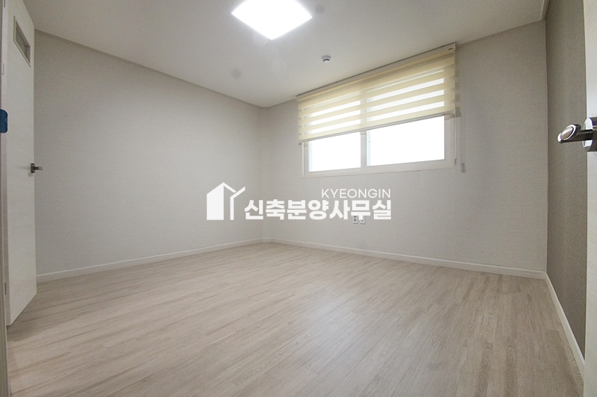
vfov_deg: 77.2
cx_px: 298
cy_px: 198
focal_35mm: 15
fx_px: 249
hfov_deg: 100.4
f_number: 9
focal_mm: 10
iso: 1600
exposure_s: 1/30
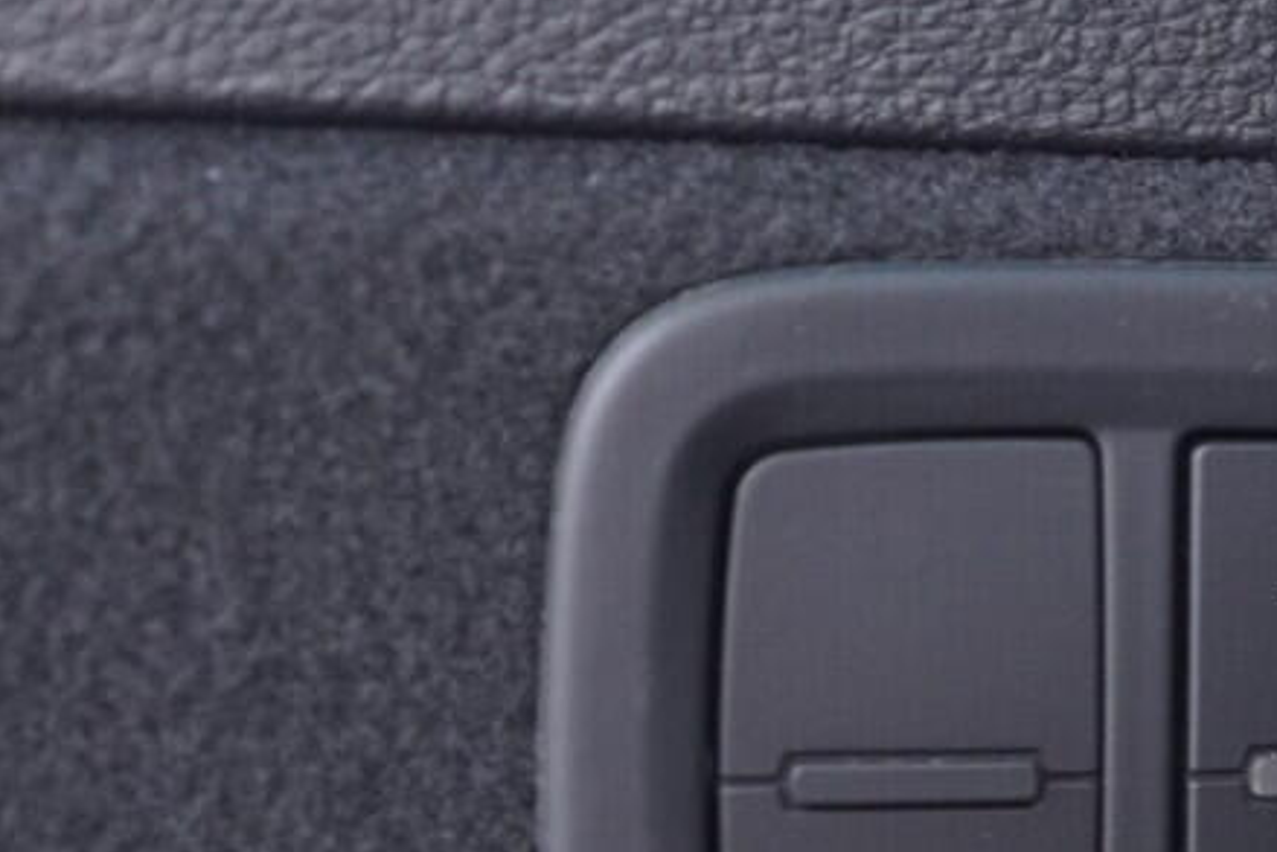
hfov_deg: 16.5
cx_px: 1620
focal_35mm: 118
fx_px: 4187
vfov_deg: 11.5
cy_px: 768
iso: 1250
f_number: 2.8
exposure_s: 1/40
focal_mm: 24
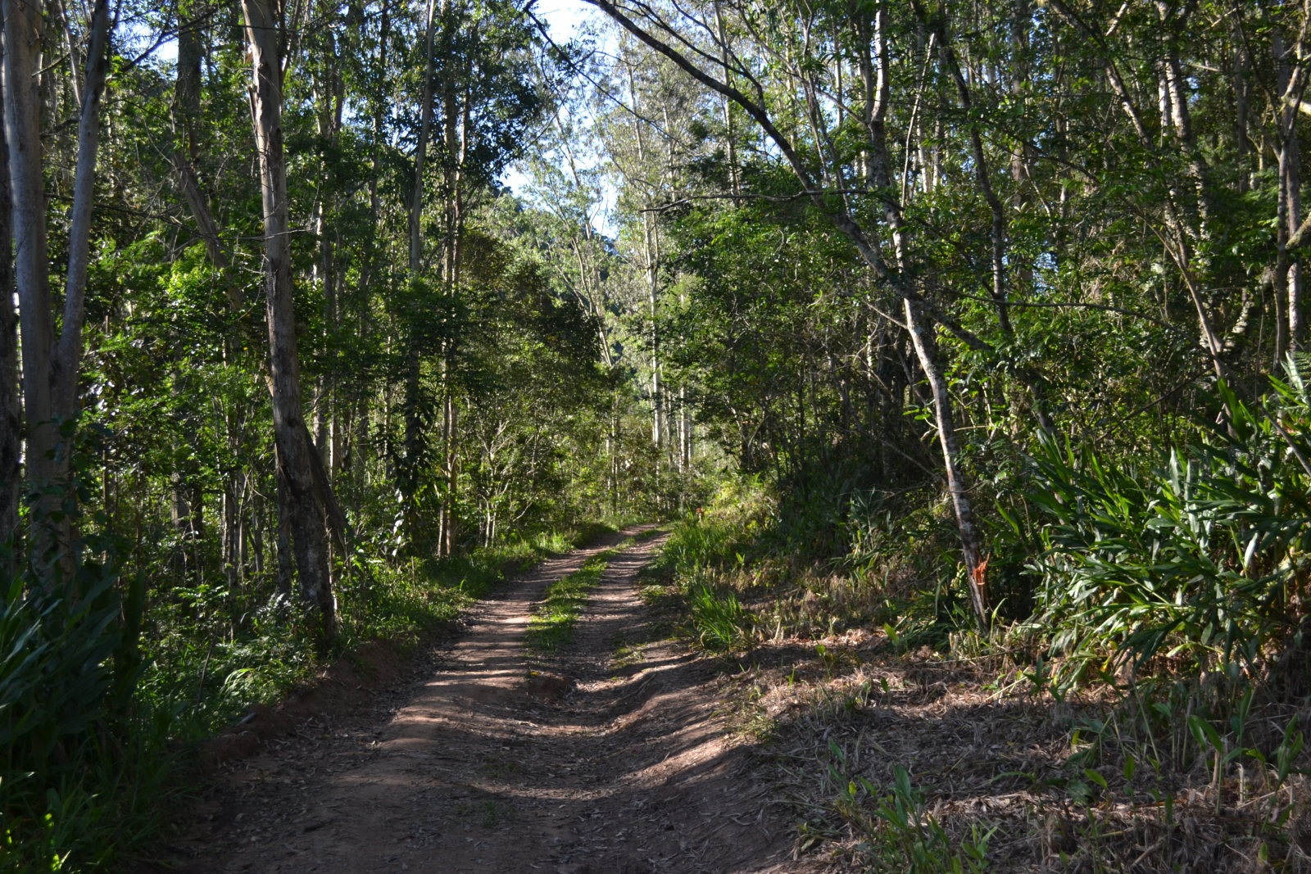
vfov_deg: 28.1
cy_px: 437
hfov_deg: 41.1
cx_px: 656
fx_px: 1748
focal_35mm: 48
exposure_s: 1/100
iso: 200
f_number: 5.6
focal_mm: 32
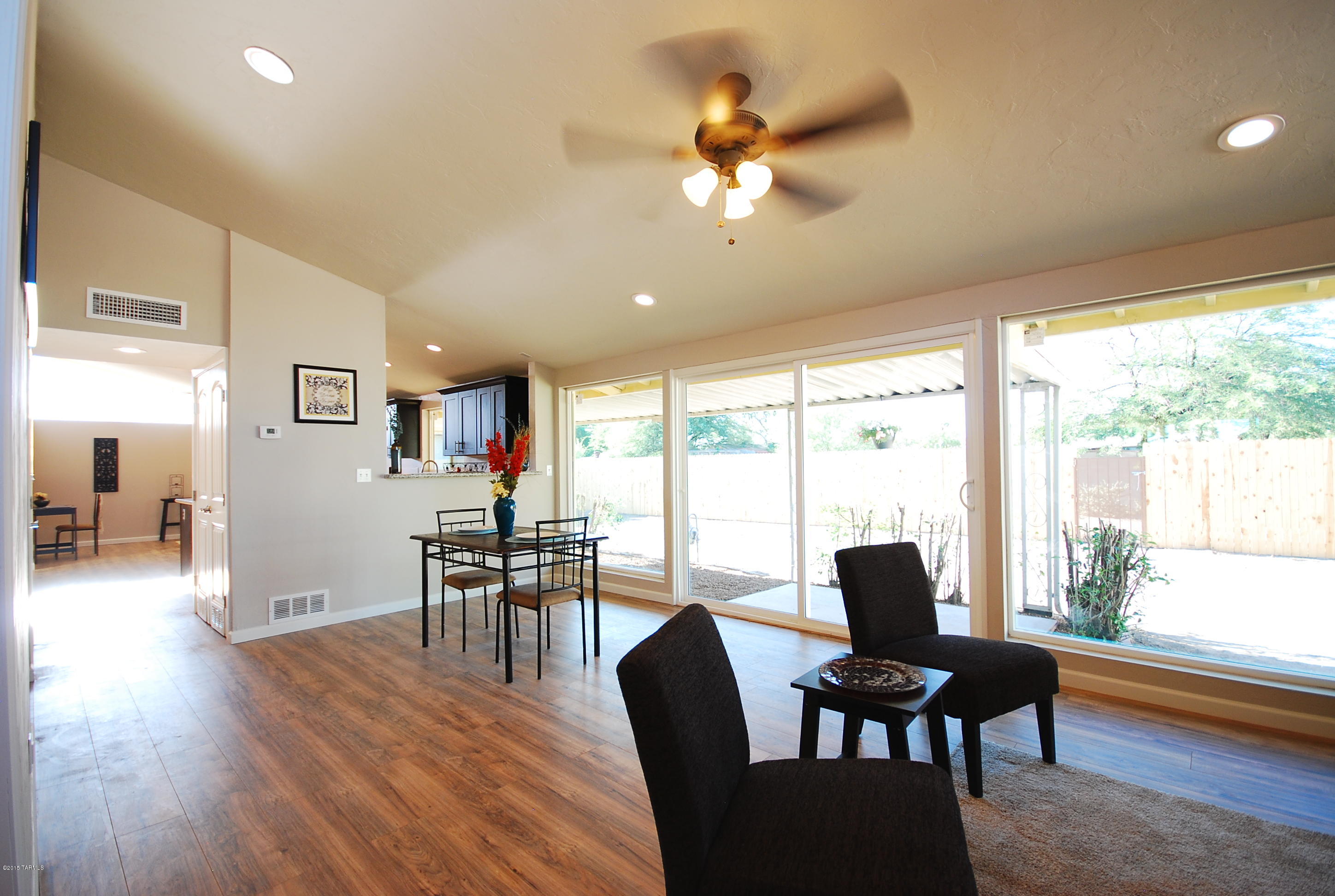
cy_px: 448
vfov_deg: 77.6
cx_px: 668
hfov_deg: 100.3
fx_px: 557
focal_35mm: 15
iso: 200
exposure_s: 1/30
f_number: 4
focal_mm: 10
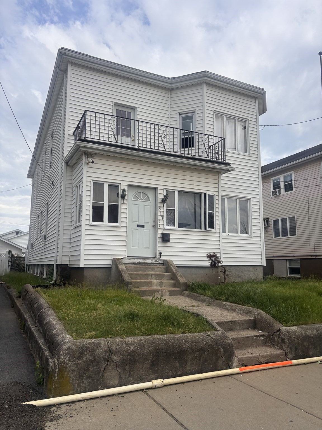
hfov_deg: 53.1
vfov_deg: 67.3
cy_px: 215
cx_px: 161
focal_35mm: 26
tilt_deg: +8.3
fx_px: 322
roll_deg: -2.8
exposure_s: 1/2778
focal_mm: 5.96
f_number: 1.6
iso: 50
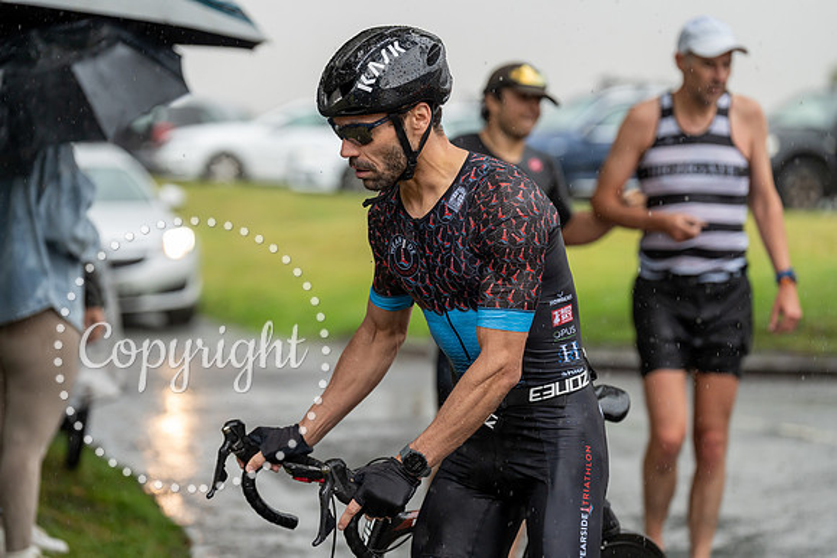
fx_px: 3116
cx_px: 418
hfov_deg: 15.3
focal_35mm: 134
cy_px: 279
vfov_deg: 10.2
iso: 1000
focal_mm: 134
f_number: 3.2
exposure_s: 1/1000
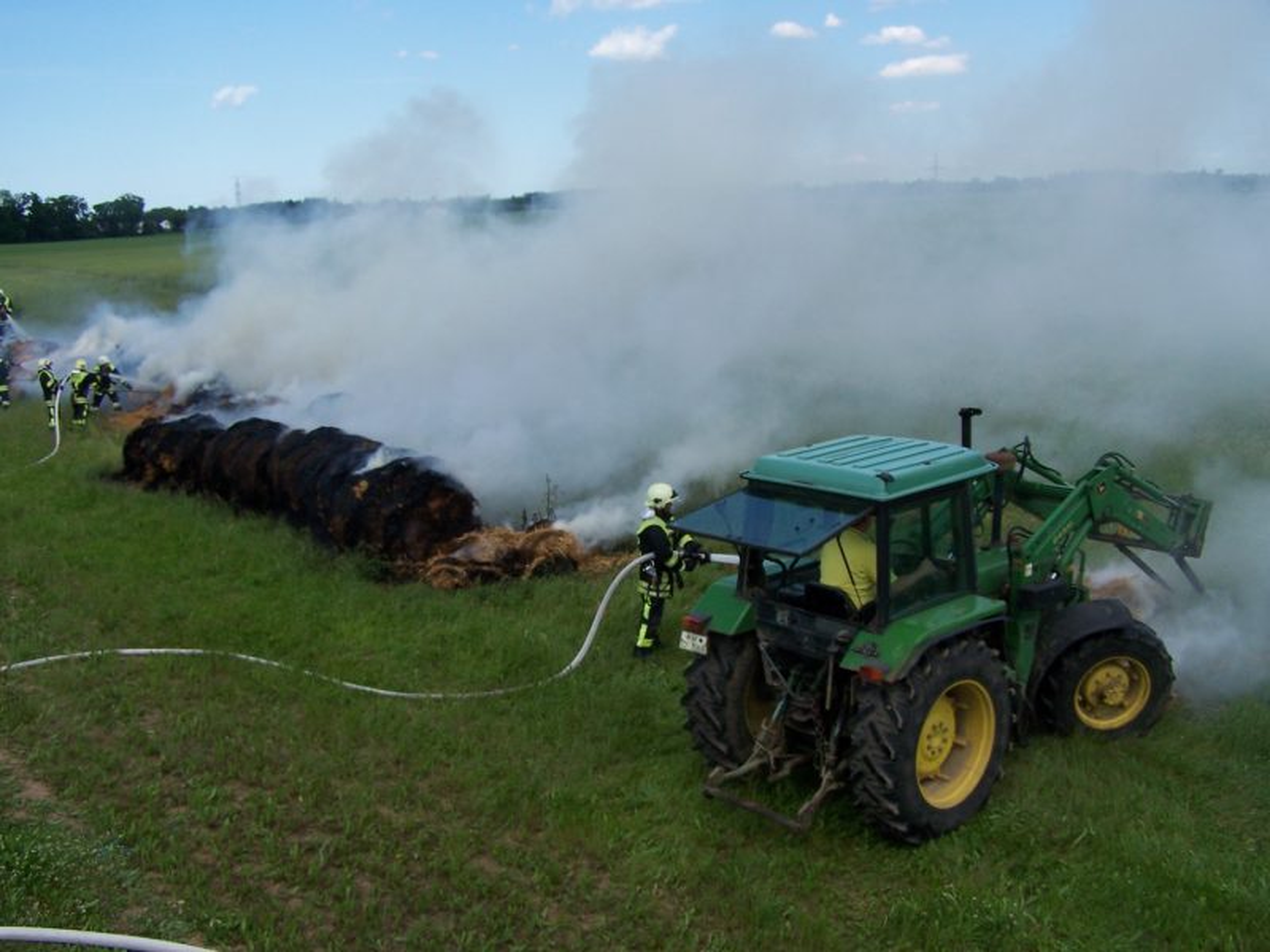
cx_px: 635
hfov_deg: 49.0
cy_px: 476
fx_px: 1394
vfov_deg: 37.7
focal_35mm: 38
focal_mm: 6.3
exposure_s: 1/640
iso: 80
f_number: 4
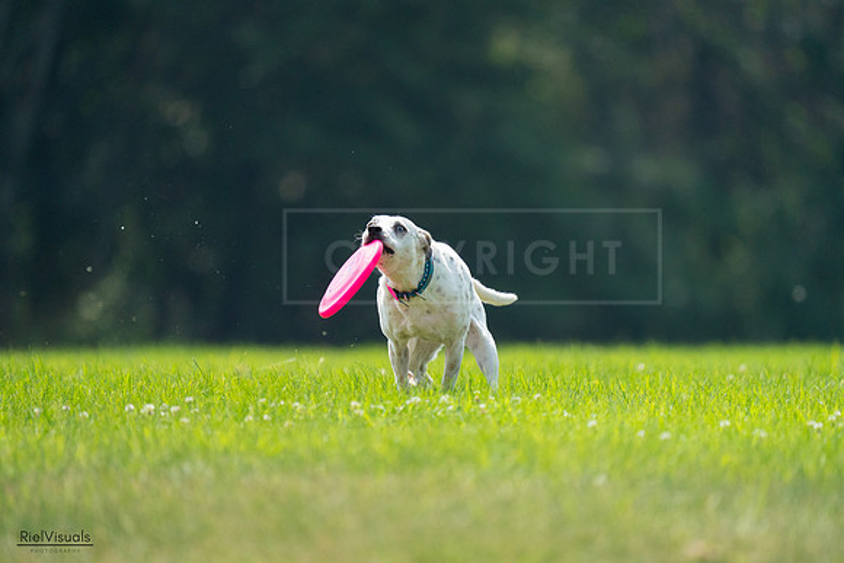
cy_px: 282
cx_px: 422
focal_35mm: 600
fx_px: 14069
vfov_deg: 2.3
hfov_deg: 3.4
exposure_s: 1/4000
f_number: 6.3
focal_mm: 600
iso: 2500
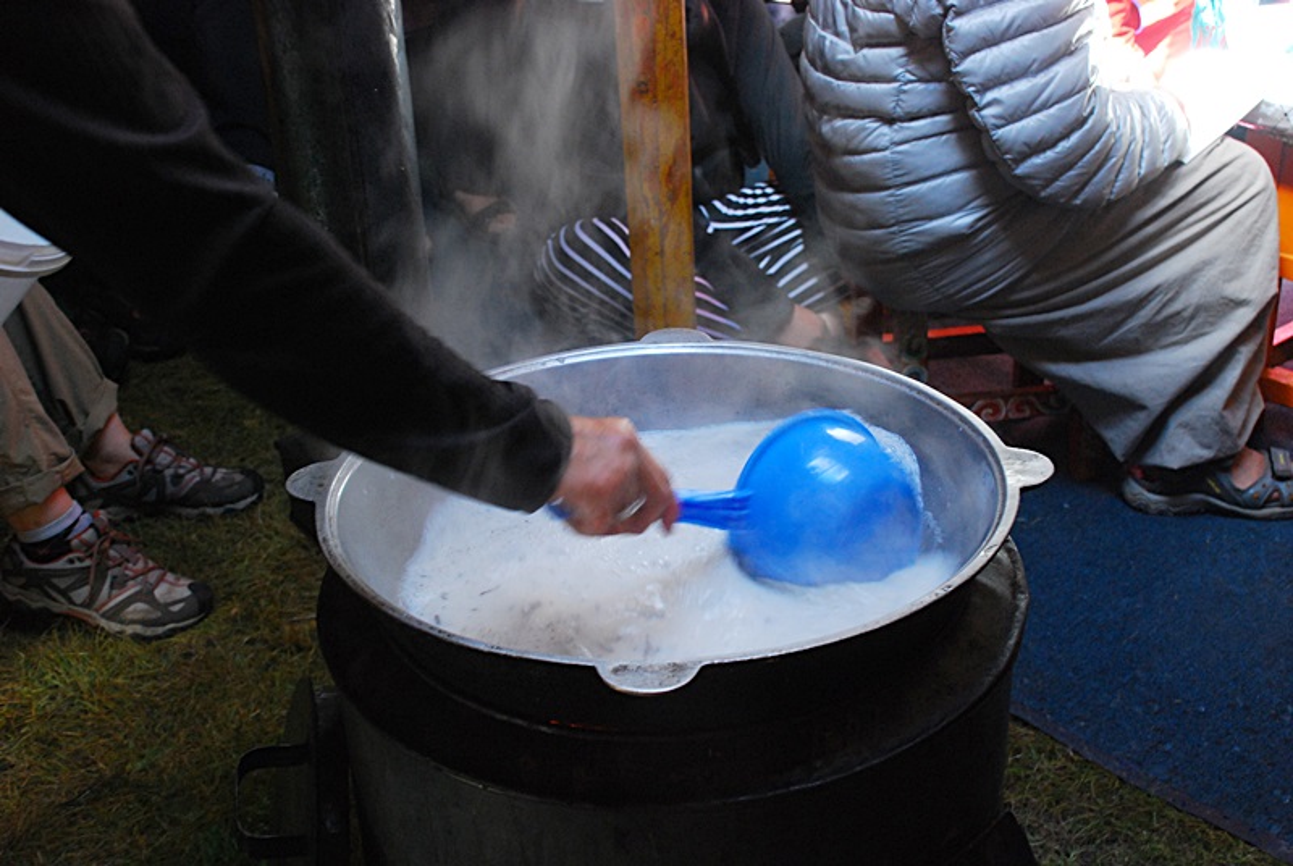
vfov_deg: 29.0
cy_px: 433
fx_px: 1673
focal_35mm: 46
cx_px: 646
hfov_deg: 42.3
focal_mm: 31
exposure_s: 1/30
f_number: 5.6
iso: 800
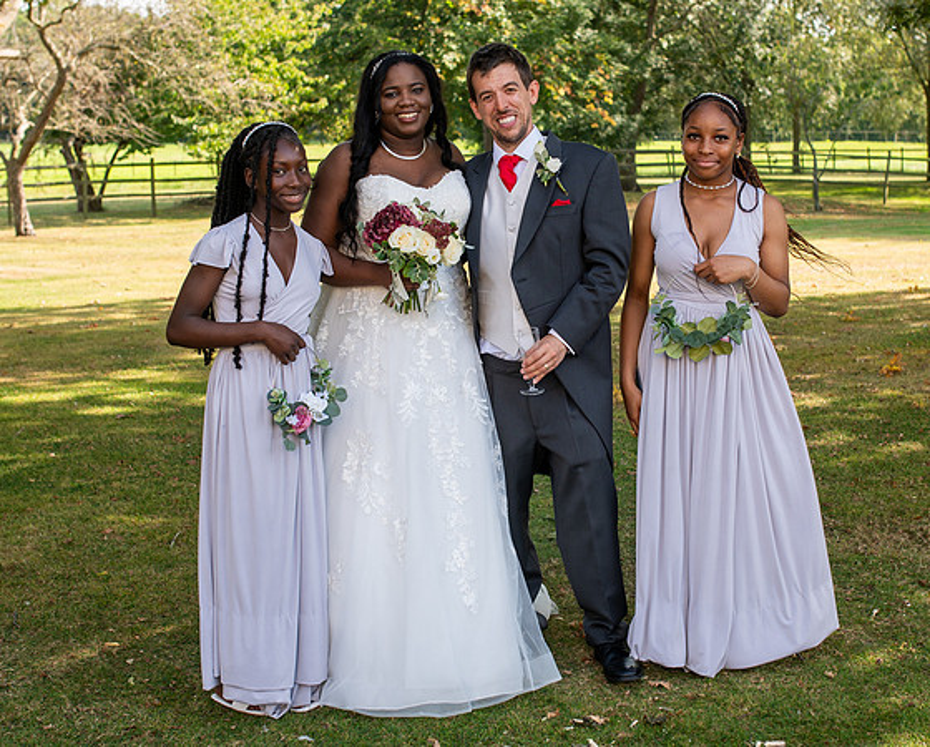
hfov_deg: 31.7
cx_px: 531
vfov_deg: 25.7
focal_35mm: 59
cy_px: 342
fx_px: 1636
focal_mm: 35
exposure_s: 1/160
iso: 100
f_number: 4
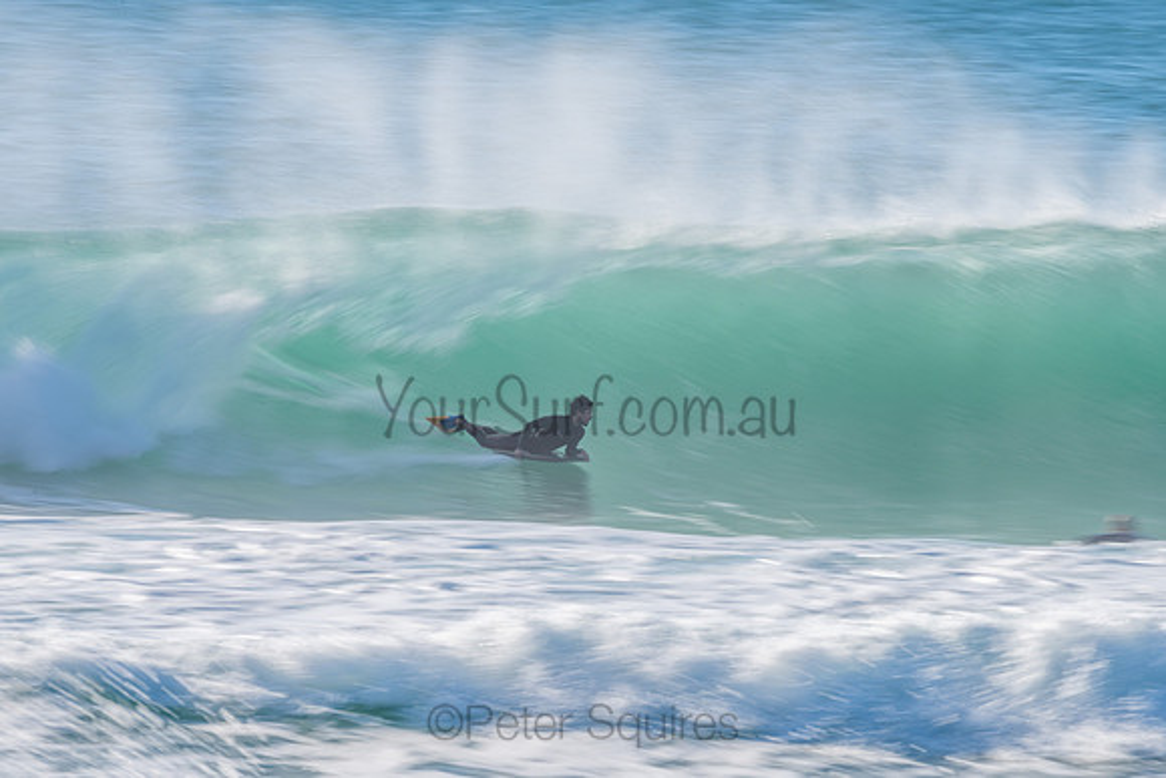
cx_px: 583
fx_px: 19838
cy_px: 389
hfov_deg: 3.4
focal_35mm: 612
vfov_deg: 2.2
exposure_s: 1/30
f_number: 25
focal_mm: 500
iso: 64
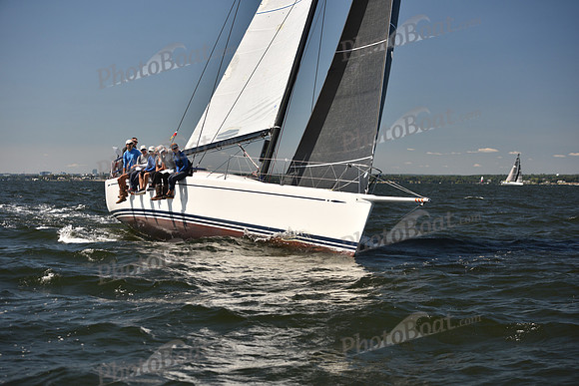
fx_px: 1126
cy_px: 193
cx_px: 290
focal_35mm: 70
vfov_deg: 19.5
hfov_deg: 28.8
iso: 250
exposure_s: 1/1000
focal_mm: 70
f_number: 4
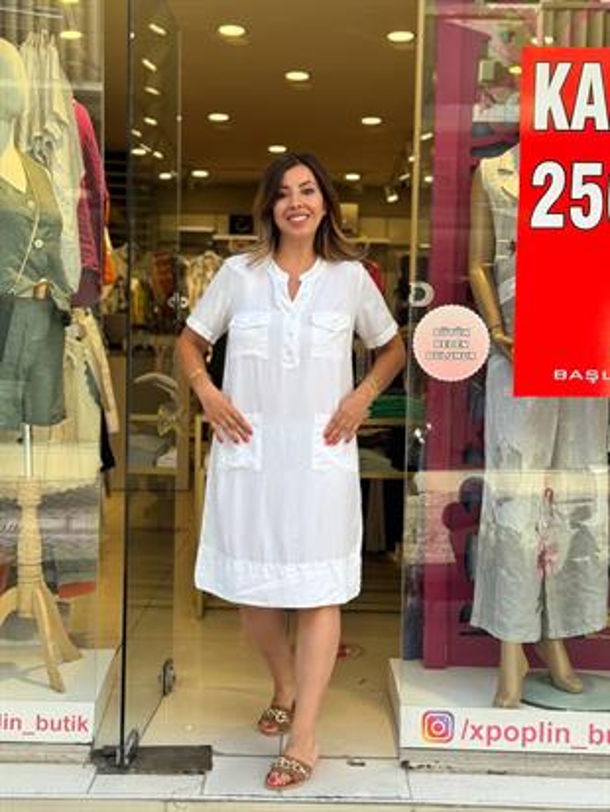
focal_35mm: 48
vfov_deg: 39.6
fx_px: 1127
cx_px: 305
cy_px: 406
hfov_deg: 30.3
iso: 64
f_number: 1.78
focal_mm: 6.76
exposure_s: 1/260
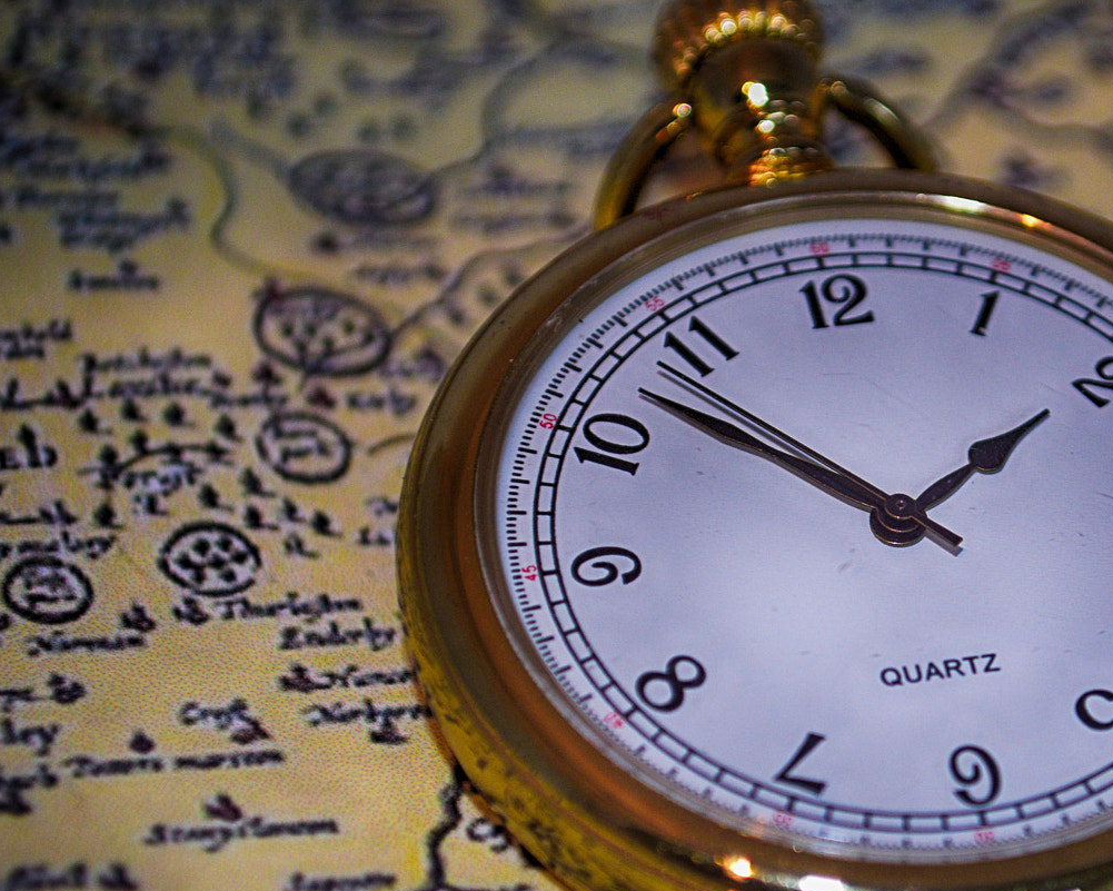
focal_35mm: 124
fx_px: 4077
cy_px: 521
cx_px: 852
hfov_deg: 15.5
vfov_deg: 12.5
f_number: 5.6
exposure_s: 1/60
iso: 800
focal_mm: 55
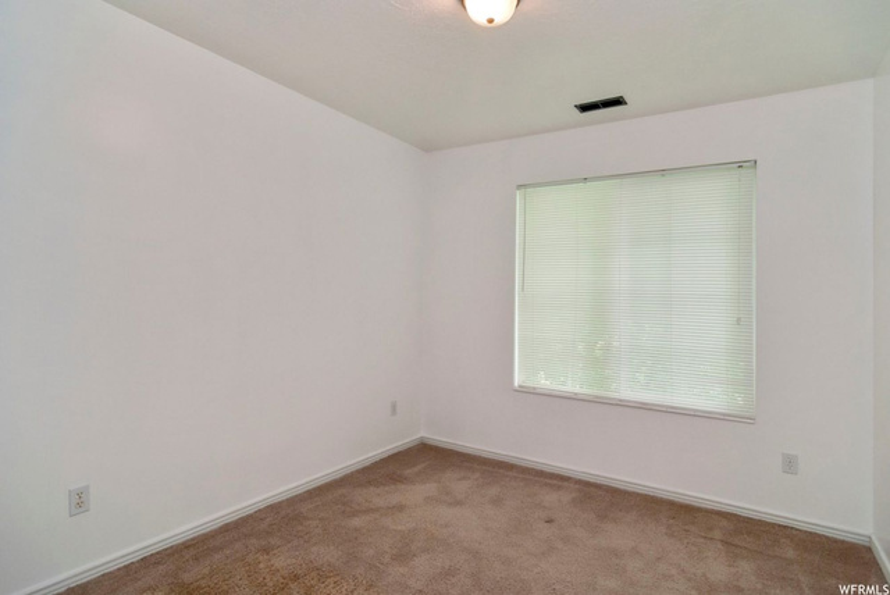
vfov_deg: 67.5
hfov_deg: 89.9
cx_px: 445
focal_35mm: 18
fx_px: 445
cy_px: 298
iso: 200
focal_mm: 12
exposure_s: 1/60
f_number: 5
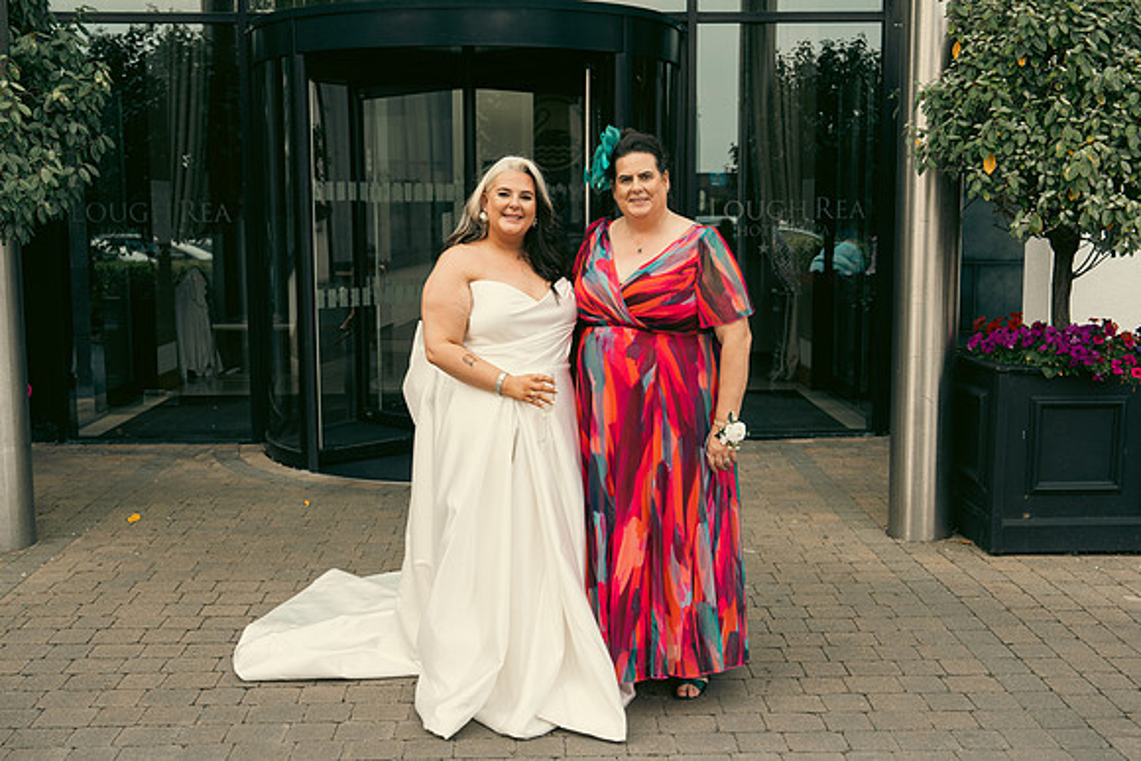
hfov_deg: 46.4
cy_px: 380
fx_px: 1331
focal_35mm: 42
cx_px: 570
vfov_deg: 31.9
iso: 125
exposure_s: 1/250
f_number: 5
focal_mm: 42
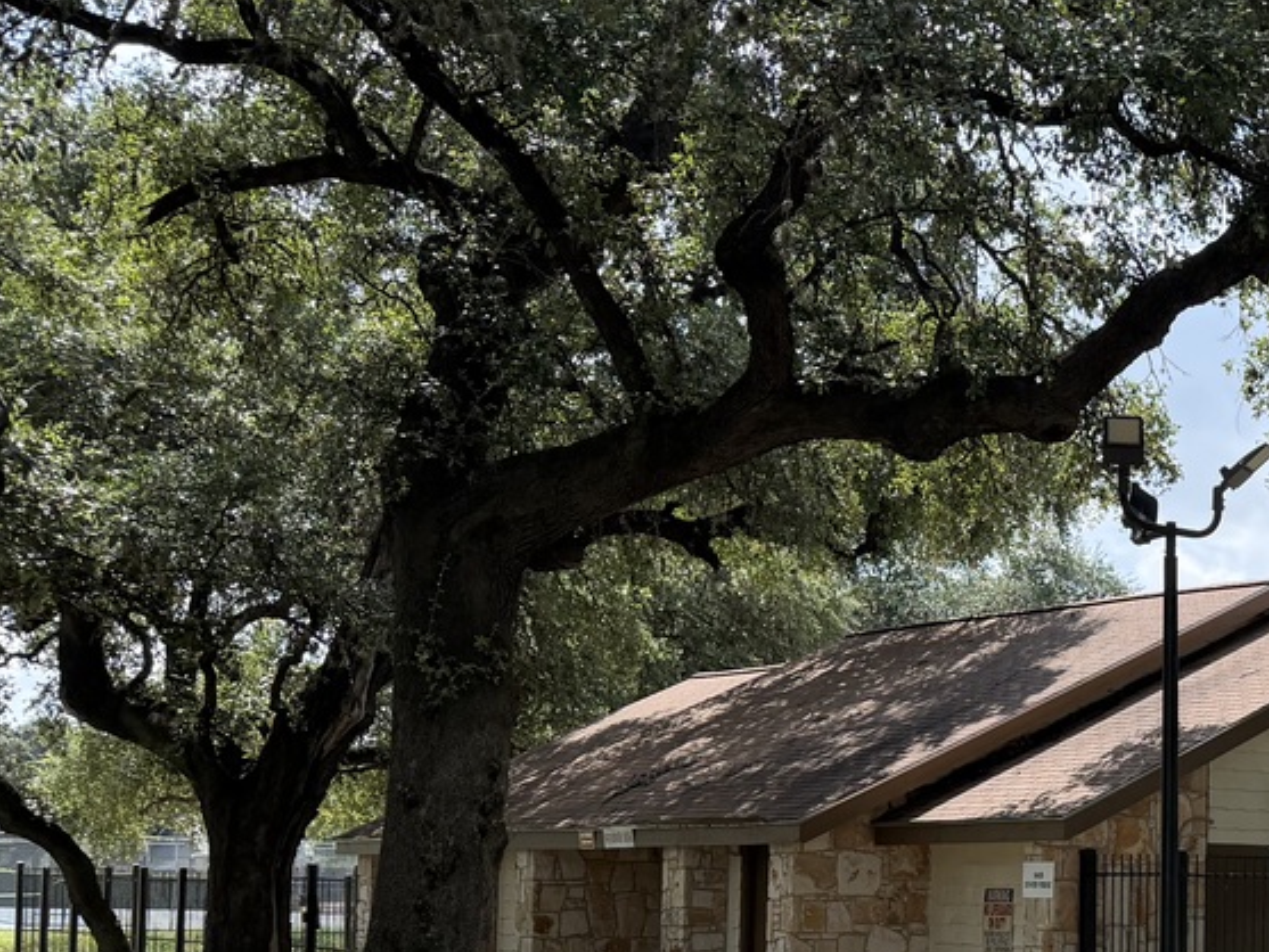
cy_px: 790
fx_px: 2273
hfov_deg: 27.6
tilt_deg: +2.4
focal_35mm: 62
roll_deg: +0.0
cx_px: 1508
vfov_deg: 23.2
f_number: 1.78
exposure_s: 1/2169
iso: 100
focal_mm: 6.76
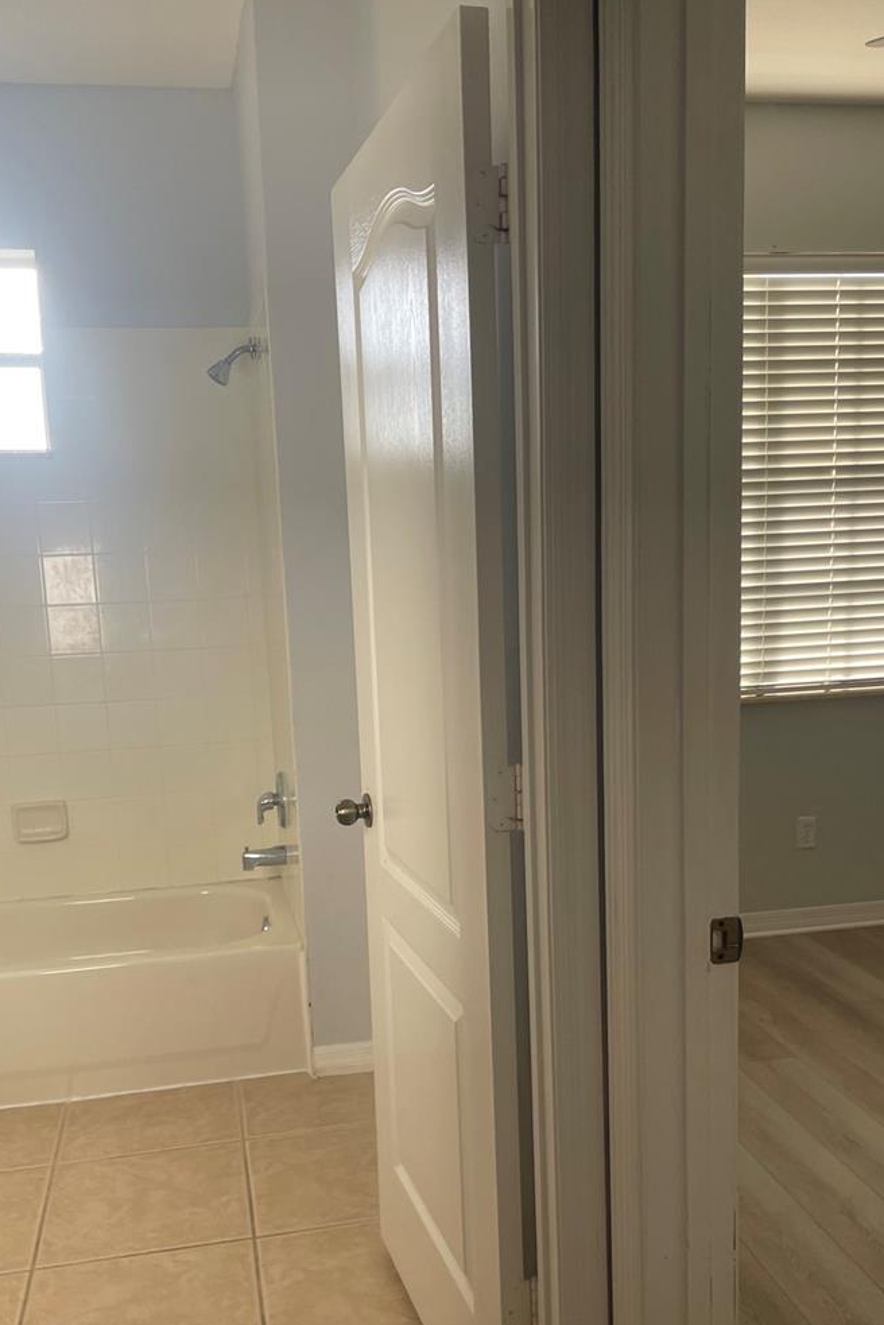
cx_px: 415
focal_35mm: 33
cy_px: 774
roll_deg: +2.5
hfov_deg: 40.0
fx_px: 1215
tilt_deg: -9.4
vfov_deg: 56.9
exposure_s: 1/141
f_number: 1.6
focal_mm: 4.2
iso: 32
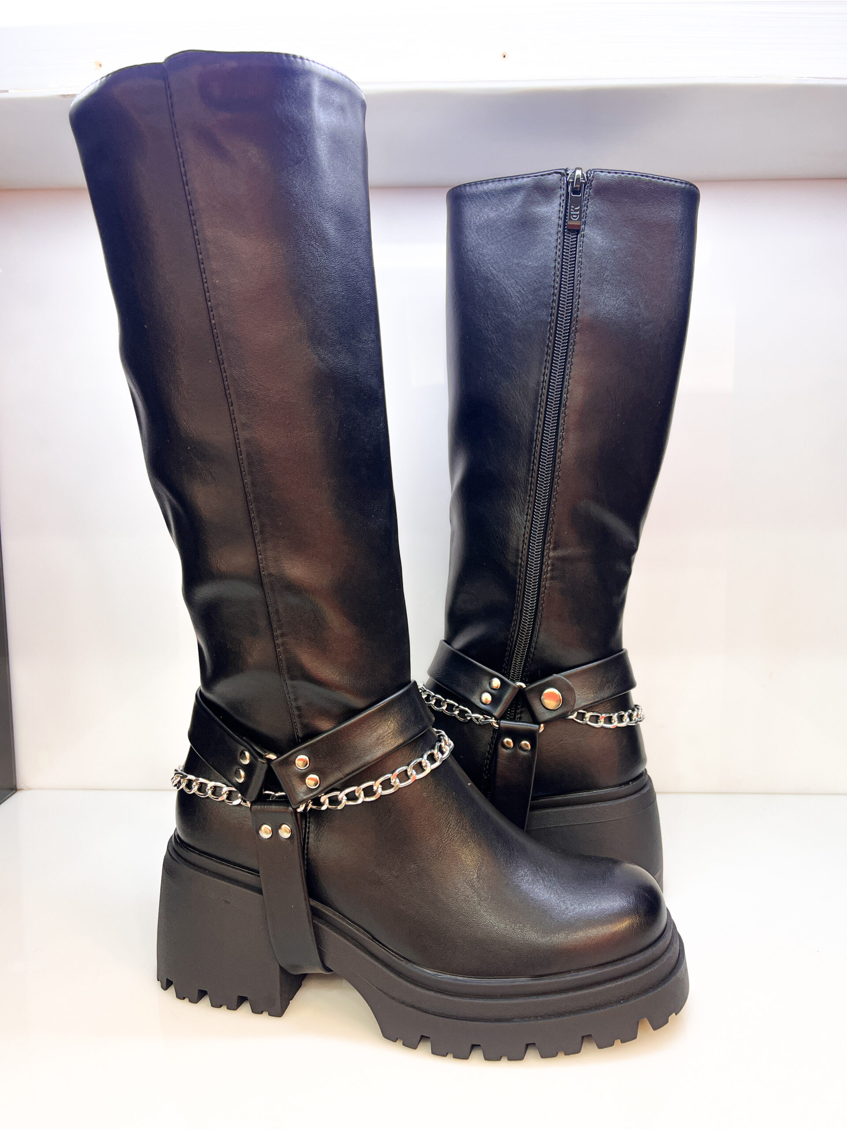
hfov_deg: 53.1
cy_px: 564
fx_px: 848
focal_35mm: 26
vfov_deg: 67.3
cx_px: 424
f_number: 1.6
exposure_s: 1/100
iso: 125
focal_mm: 5.1
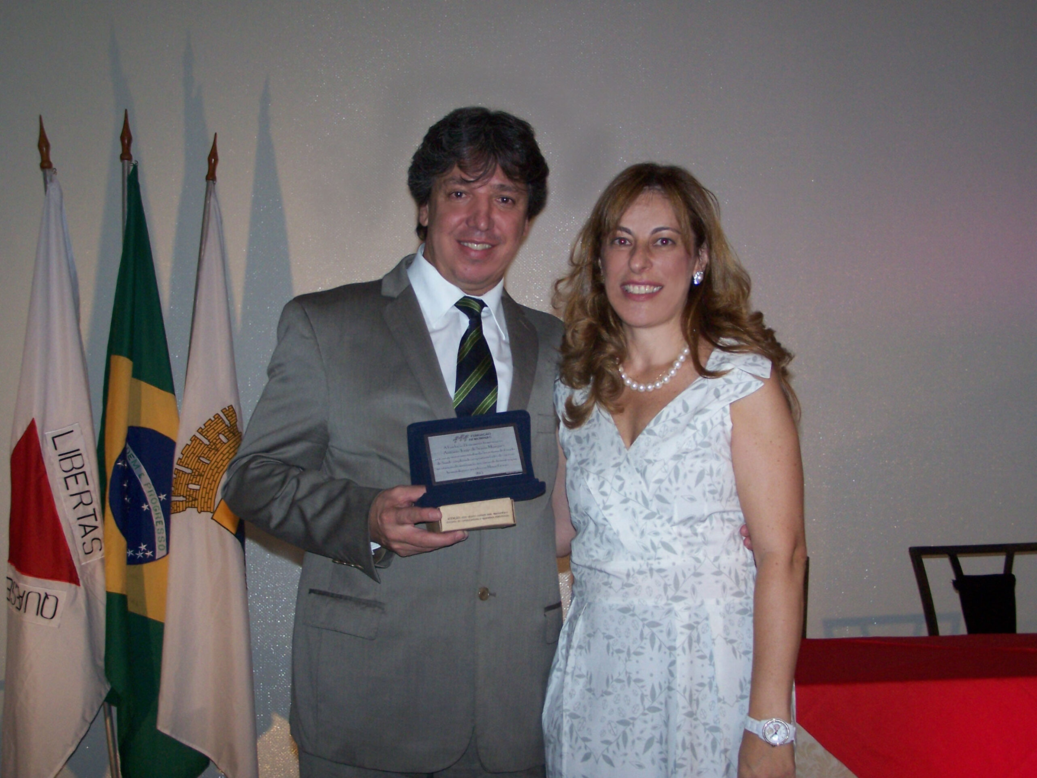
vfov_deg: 28.6
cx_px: 518
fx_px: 1528
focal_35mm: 51
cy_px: 389
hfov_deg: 37.5
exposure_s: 1/60
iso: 140
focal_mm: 8.5
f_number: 3
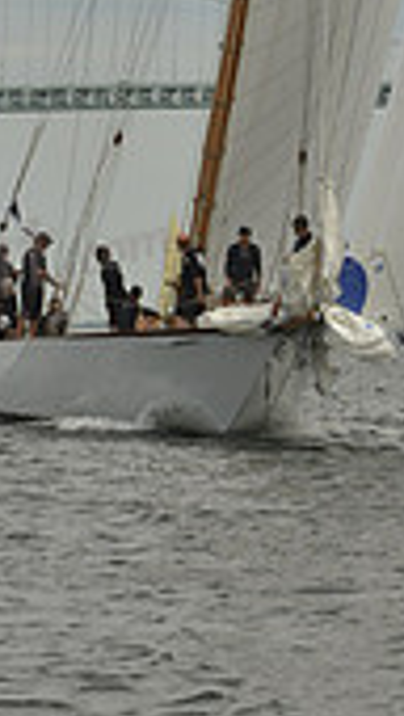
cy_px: -404
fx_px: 7861
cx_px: 389
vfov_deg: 5.2
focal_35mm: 414
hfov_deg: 2.9
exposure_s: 1/1600
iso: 280
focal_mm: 116
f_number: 10
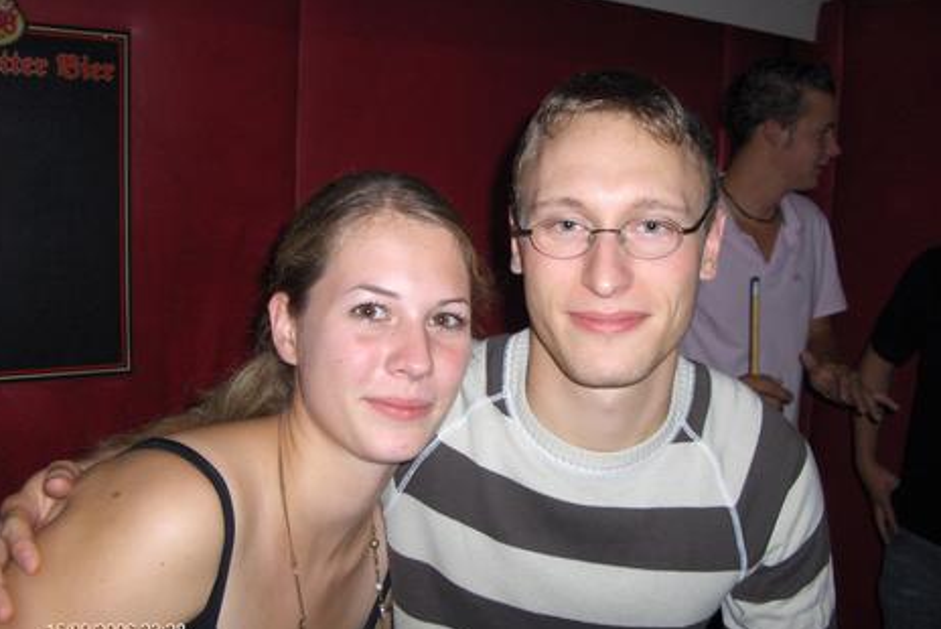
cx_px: 464
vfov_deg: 35.9
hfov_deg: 51.9
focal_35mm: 37
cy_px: 351
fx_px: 968
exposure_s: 1/60
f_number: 2.6
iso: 100
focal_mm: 5.8
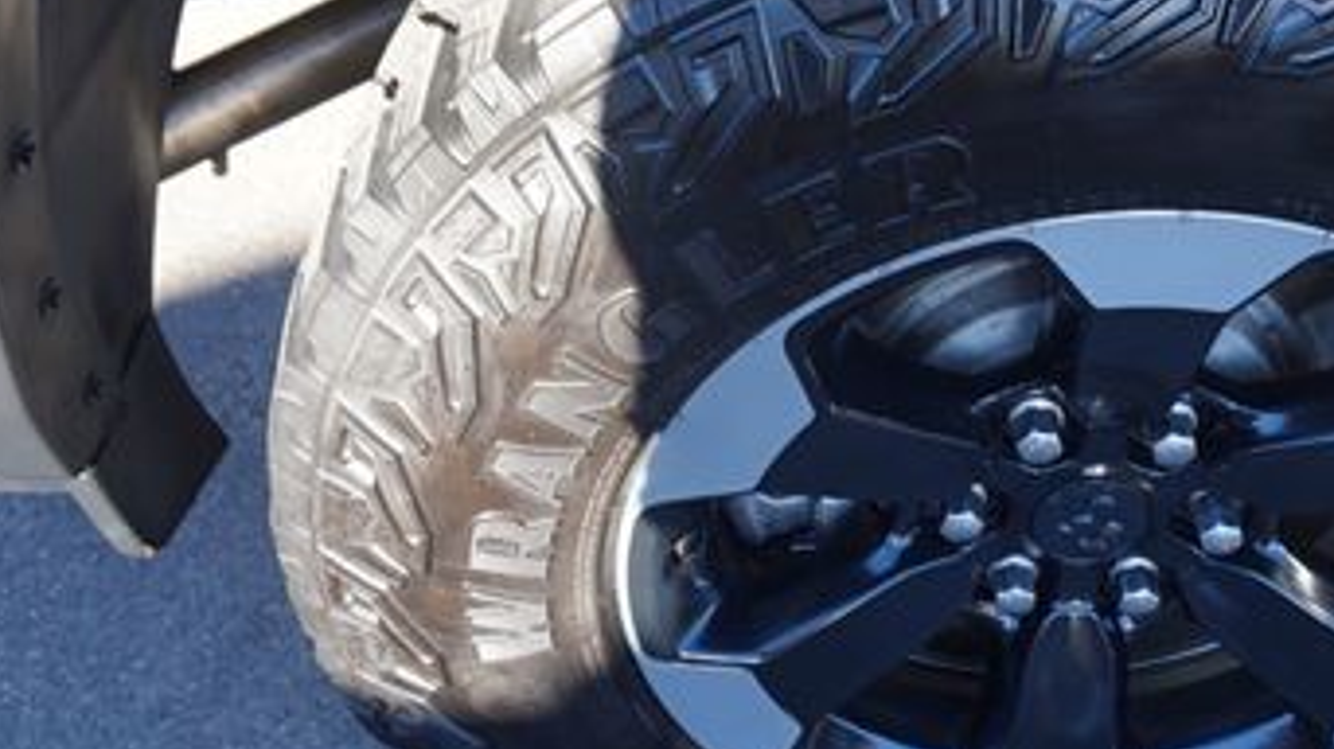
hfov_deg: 43.0
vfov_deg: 25.3
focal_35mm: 47
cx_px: 909
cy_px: 296
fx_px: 1662
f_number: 4
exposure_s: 1/60
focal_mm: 16
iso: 100
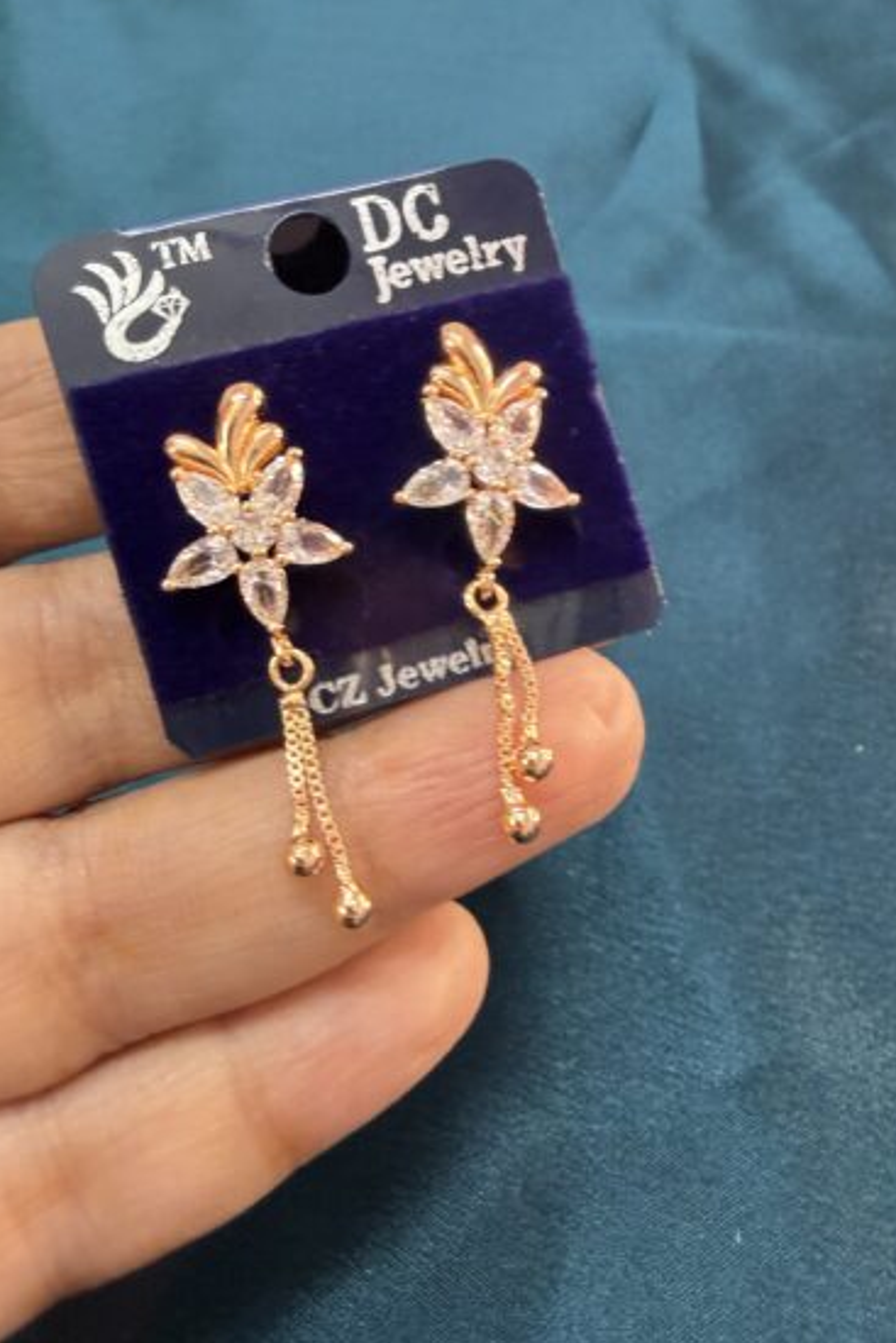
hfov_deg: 49.6
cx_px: 427
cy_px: 678
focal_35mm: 26
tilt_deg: -59.2
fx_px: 970
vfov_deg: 69.4
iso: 320
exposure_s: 1/50
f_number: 2.2
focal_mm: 2.22
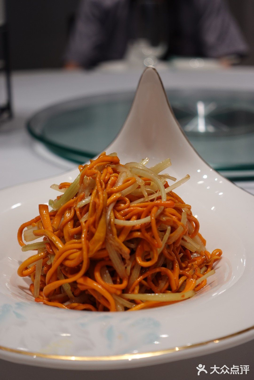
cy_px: 190
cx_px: 127
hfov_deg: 23.4
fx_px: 613
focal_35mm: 58
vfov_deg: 34.5
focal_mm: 21.64
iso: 200
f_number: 2.8
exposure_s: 1/60.2
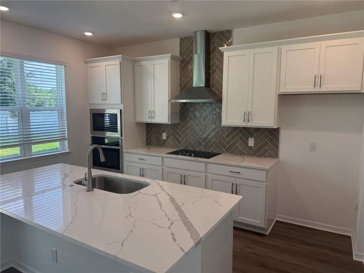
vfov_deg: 56.8
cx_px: 182
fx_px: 252
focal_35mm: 24
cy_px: 136
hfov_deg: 71.6
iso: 100
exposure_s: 1/299
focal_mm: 6.76
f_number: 1.78
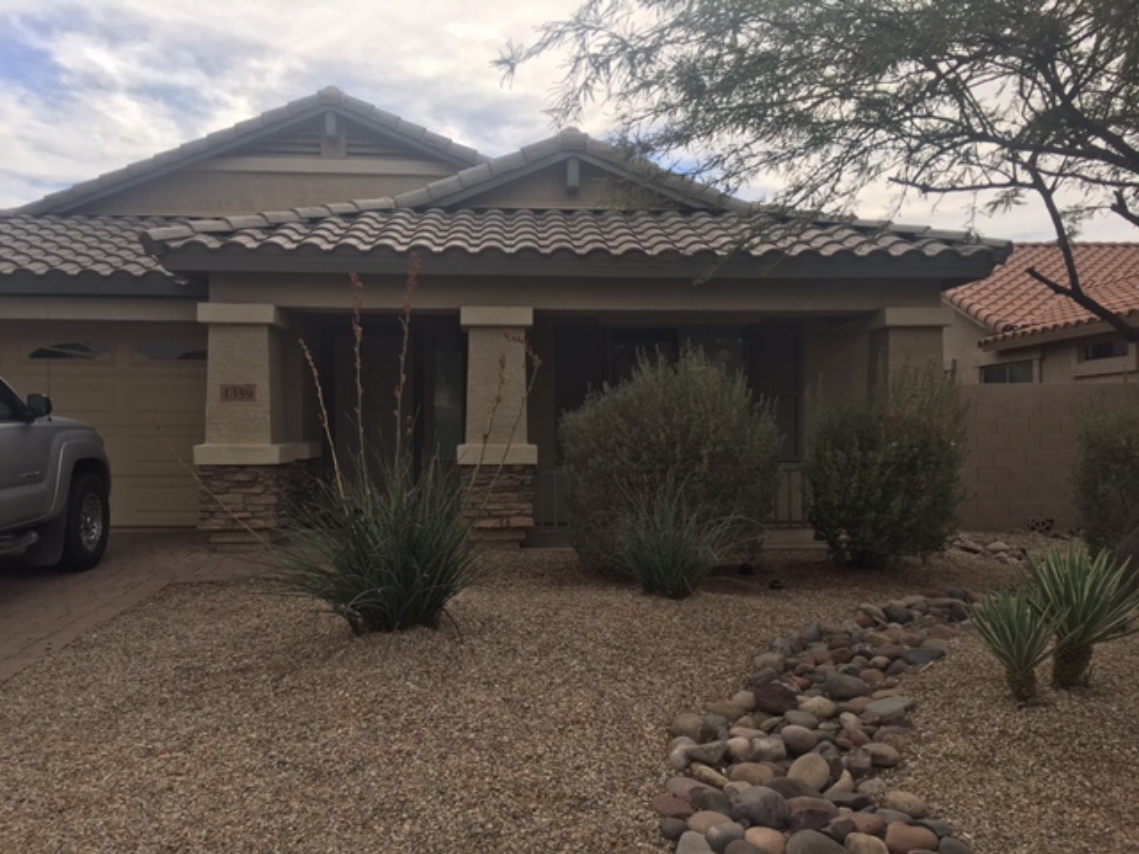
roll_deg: +0.1
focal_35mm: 29
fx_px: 954
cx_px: 570
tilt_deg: +0.5
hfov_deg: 61.7
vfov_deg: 48.2
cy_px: 427
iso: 25
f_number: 2.2
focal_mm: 4.15
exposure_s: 1/1451
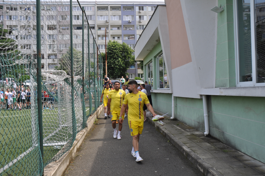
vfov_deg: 43.5
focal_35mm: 30
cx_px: 132
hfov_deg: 62.0
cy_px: 88
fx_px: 221
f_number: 8
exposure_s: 1/250
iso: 200
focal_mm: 20
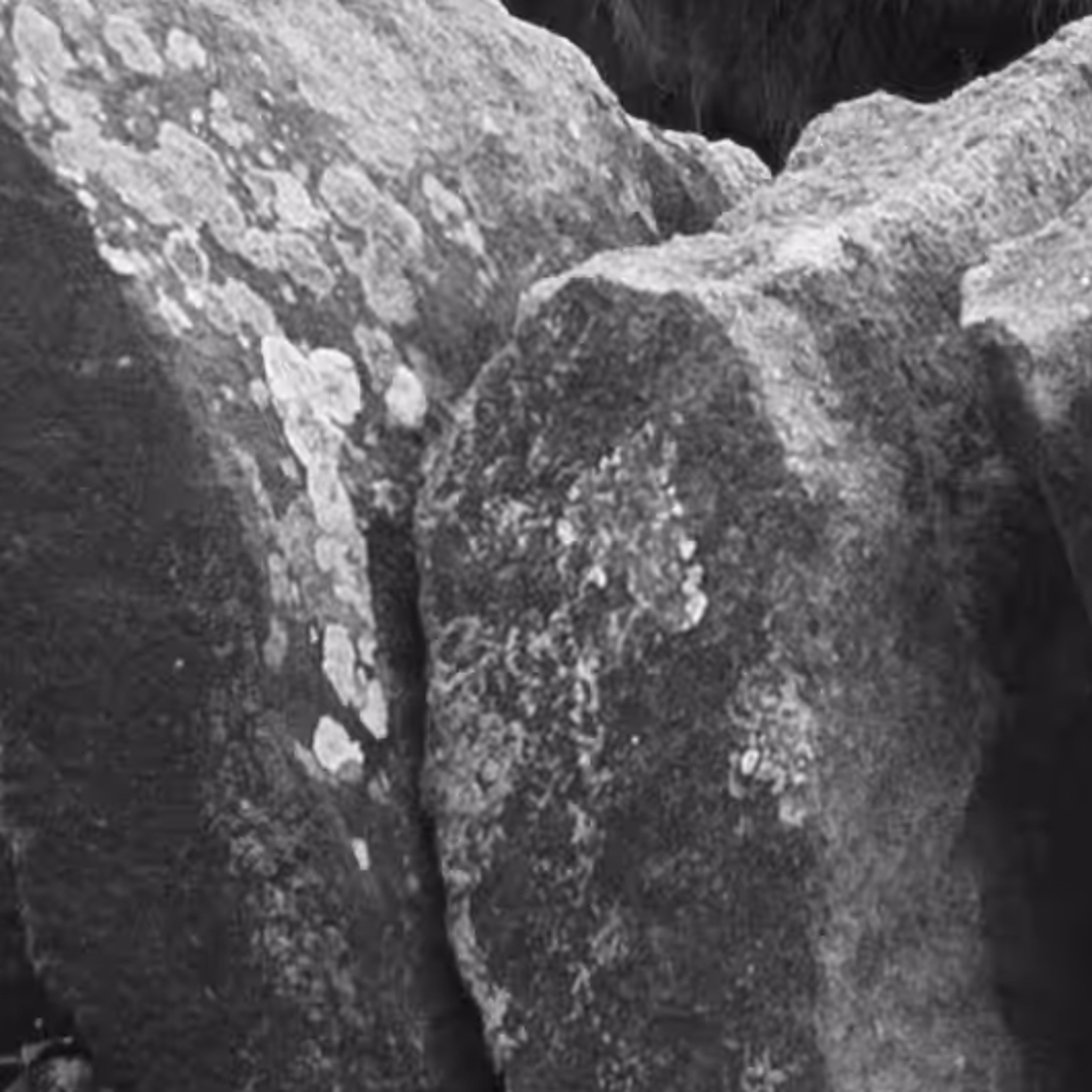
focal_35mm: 800
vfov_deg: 2.2
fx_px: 28552
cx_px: 1479
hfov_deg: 2.2
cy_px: -578
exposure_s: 1/320
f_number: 9
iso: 160
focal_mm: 85
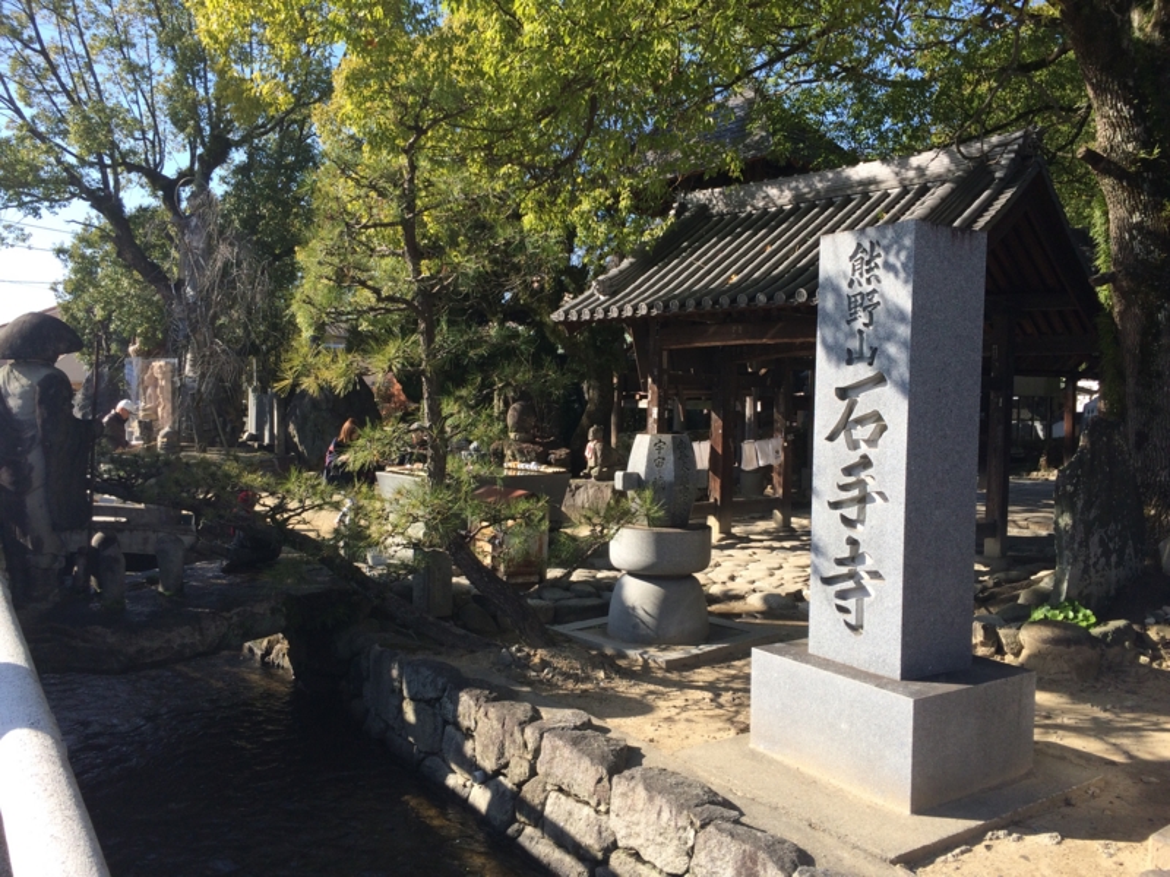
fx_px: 980
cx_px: 585
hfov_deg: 61.7
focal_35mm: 29
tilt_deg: -3.9
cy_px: 438
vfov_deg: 48.2
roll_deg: +0.0
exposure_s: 1/892
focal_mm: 4.15
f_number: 2.2
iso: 32
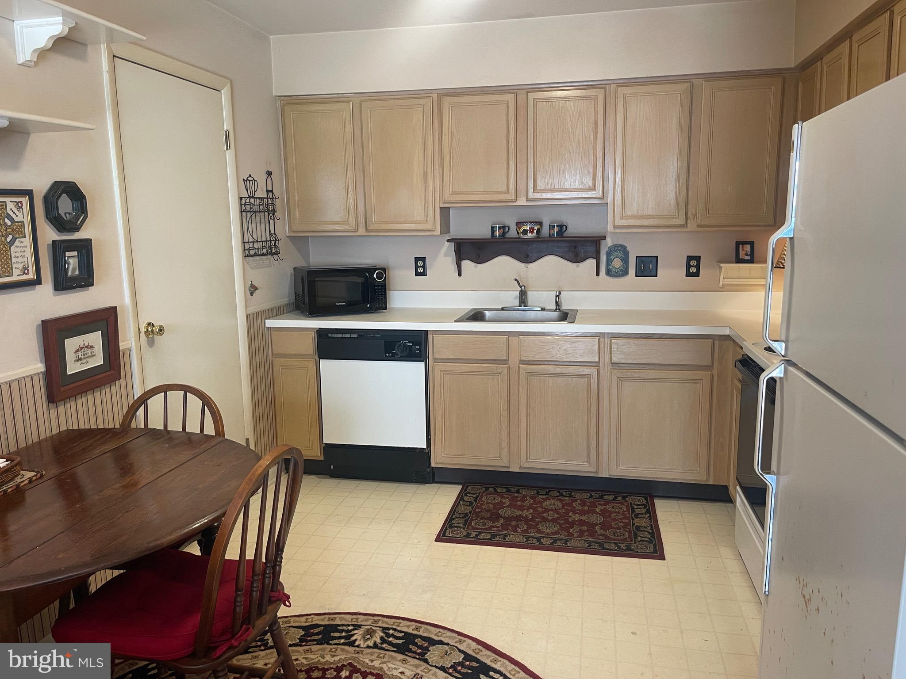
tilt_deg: -8.4
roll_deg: +1.2
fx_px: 654
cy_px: 340
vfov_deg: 54.9
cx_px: 453
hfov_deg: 69.4
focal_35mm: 25
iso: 125
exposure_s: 1/60
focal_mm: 5.1
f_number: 1.6
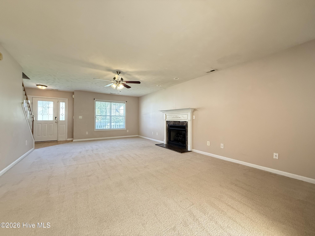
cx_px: 158
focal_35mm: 14
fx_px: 127
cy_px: 118
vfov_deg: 85.7
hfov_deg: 102.1
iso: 640
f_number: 2.2
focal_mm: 2.22
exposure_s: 1/120
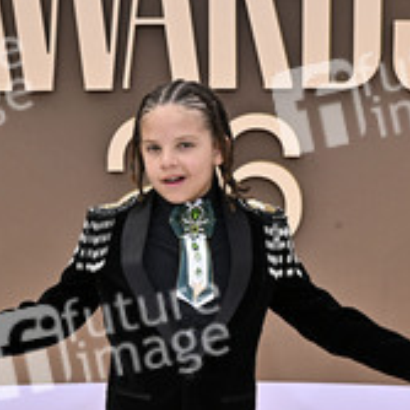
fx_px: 1688
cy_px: 464
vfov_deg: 13.5
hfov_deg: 13.8
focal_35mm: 126
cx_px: 174
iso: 400
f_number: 11
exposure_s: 1/320
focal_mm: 62
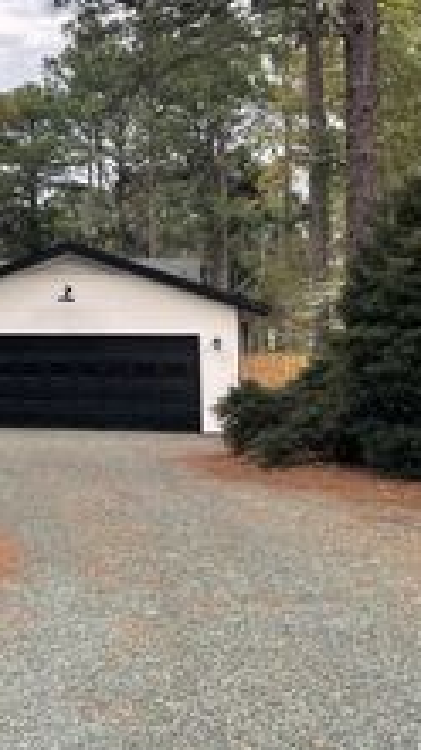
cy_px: 236
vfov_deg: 32.5
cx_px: -78
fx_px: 1273
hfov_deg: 17.9
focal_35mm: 64
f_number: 1.6
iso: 32
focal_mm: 5.1
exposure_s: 1/121
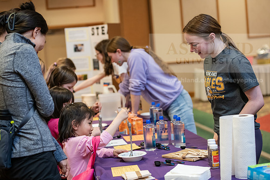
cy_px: 90
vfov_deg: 19.5
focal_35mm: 70
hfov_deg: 28.8
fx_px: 525
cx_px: 135
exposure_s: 1/200
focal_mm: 70
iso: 1600
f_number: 3.2
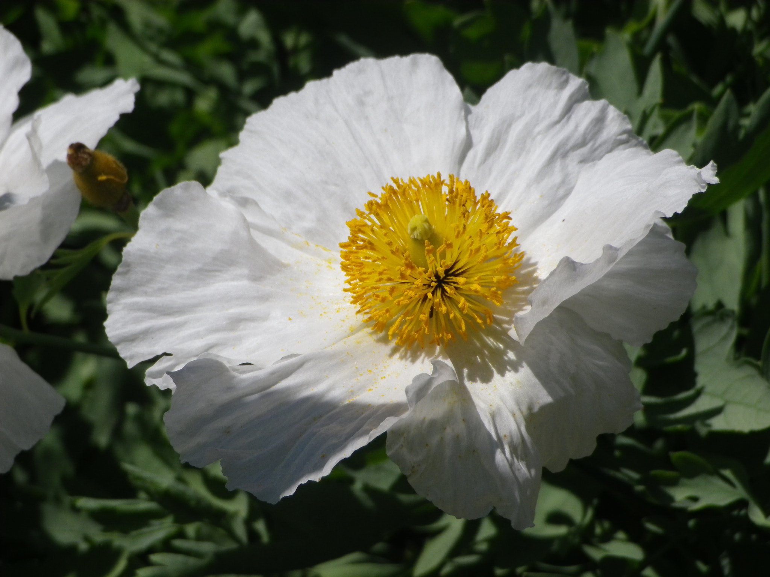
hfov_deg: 24.7
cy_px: 288
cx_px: 385
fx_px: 1757
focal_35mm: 79
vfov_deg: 18.7
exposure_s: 1/1600
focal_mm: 14.1
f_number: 4.8
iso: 100
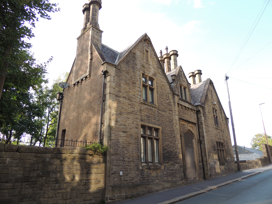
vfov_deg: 56.8
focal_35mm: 24
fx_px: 189
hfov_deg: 71.6
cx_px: 136
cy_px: 102
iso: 100
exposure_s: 1/200
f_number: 3
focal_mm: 4.3
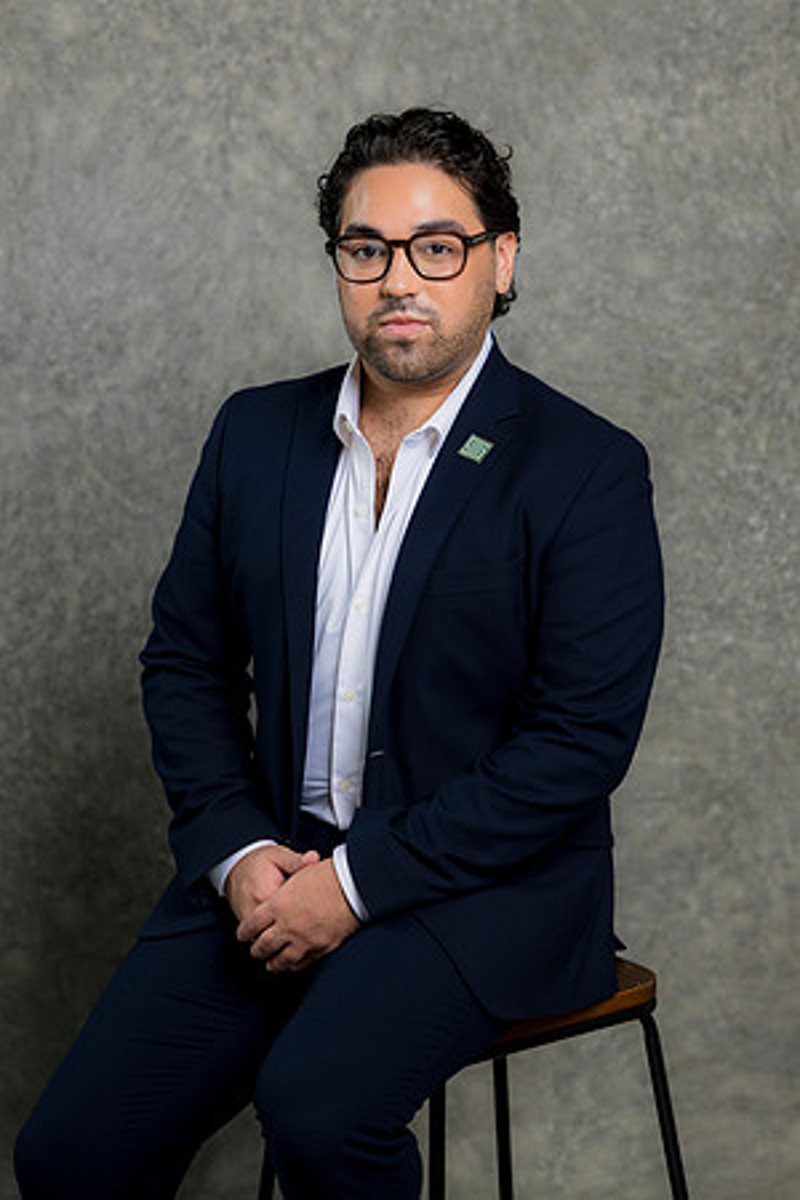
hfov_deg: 16.1
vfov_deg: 23.9
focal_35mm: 85
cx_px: 400
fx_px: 2833
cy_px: 600
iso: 125
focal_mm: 85
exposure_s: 1/200
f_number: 5
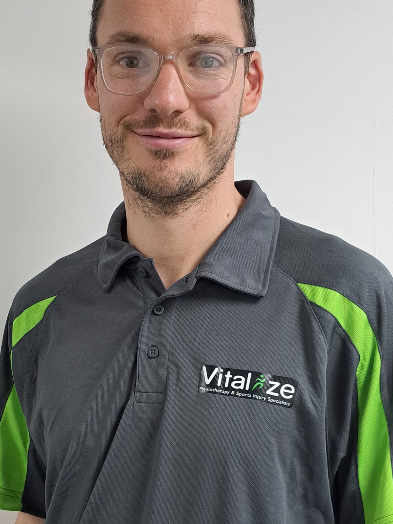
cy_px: 210
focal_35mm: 29
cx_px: 182
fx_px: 439
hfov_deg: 48.2
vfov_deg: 61.1
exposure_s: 1/50
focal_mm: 5.23
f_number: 1.8
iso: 125
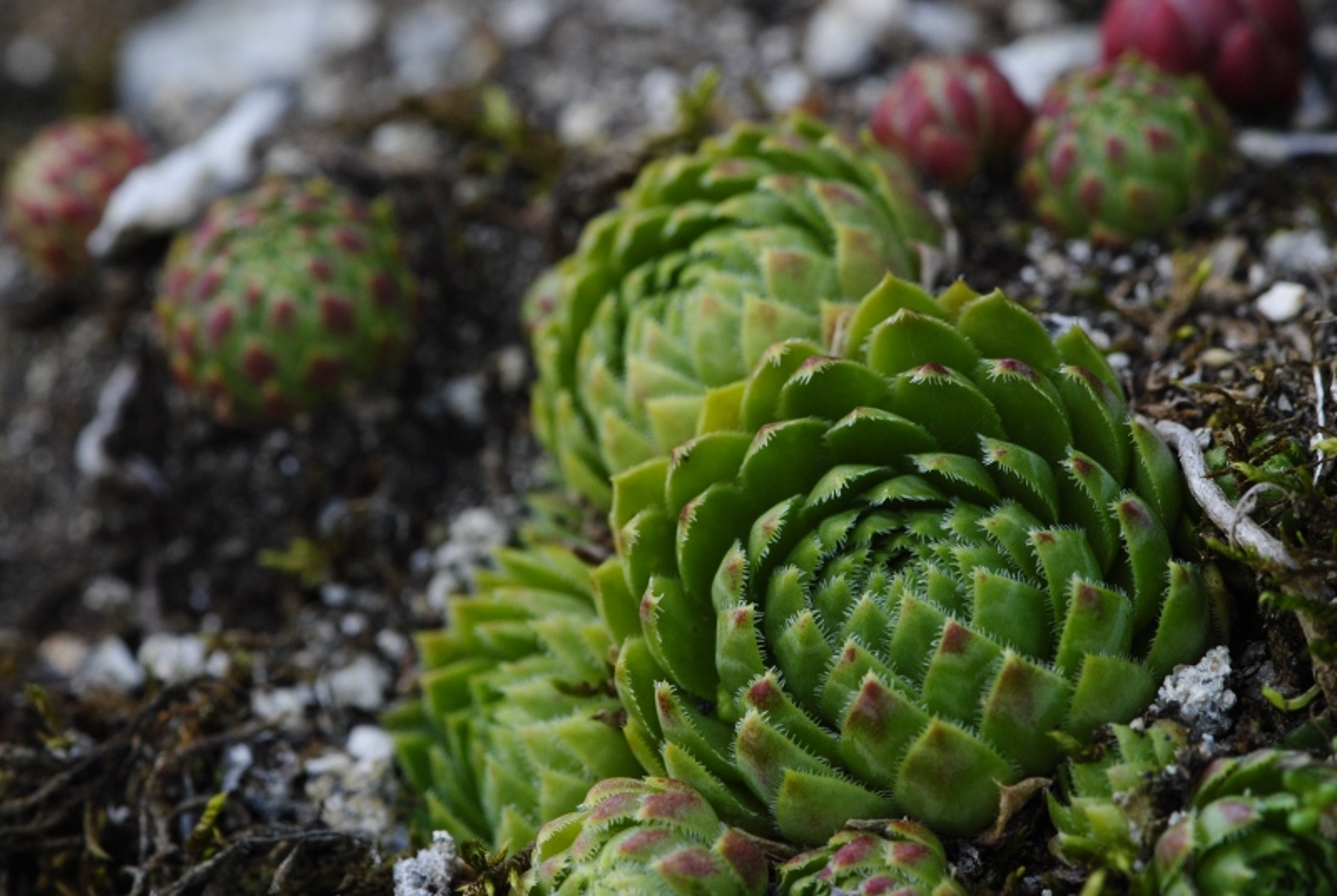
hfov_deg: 16.0
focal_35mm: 128
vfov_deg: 10.8
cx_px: 668
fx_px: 4742
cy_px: 448
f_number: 8
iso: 400
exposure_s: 1/160
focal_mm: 85
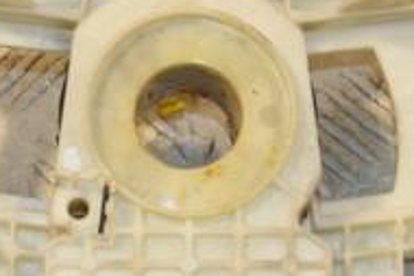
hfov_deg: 10.3
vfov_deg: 6.9
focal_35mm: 199
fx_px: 2290
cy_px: 233
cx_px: 142
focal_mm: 42
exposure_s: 1/200
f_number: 8
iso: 800
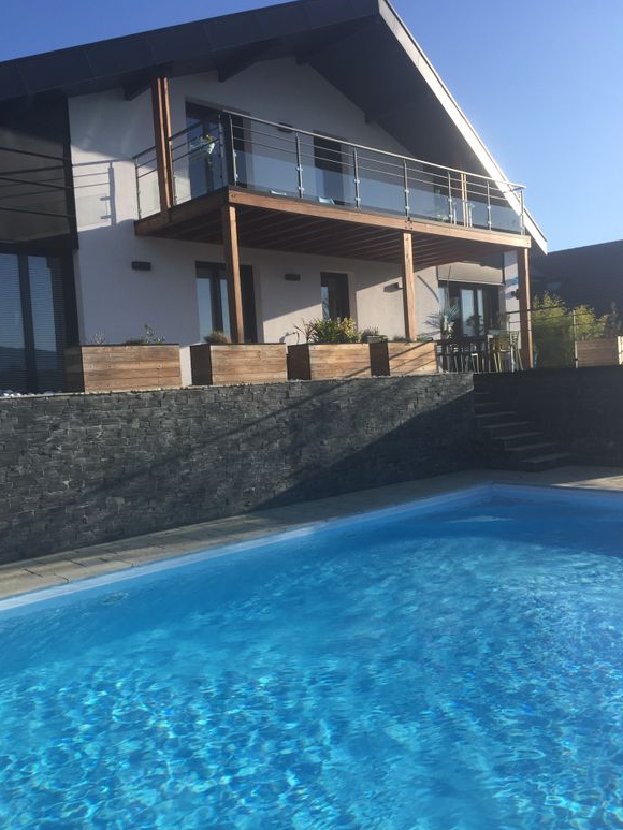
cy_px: 403
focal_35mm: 30
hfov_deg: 46.8
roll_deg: +2.4
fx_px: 720
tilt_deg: -1.3
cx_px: 316
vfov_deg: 59.9
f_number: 2.2
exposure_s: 1/1276
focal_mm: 4.15
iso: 32
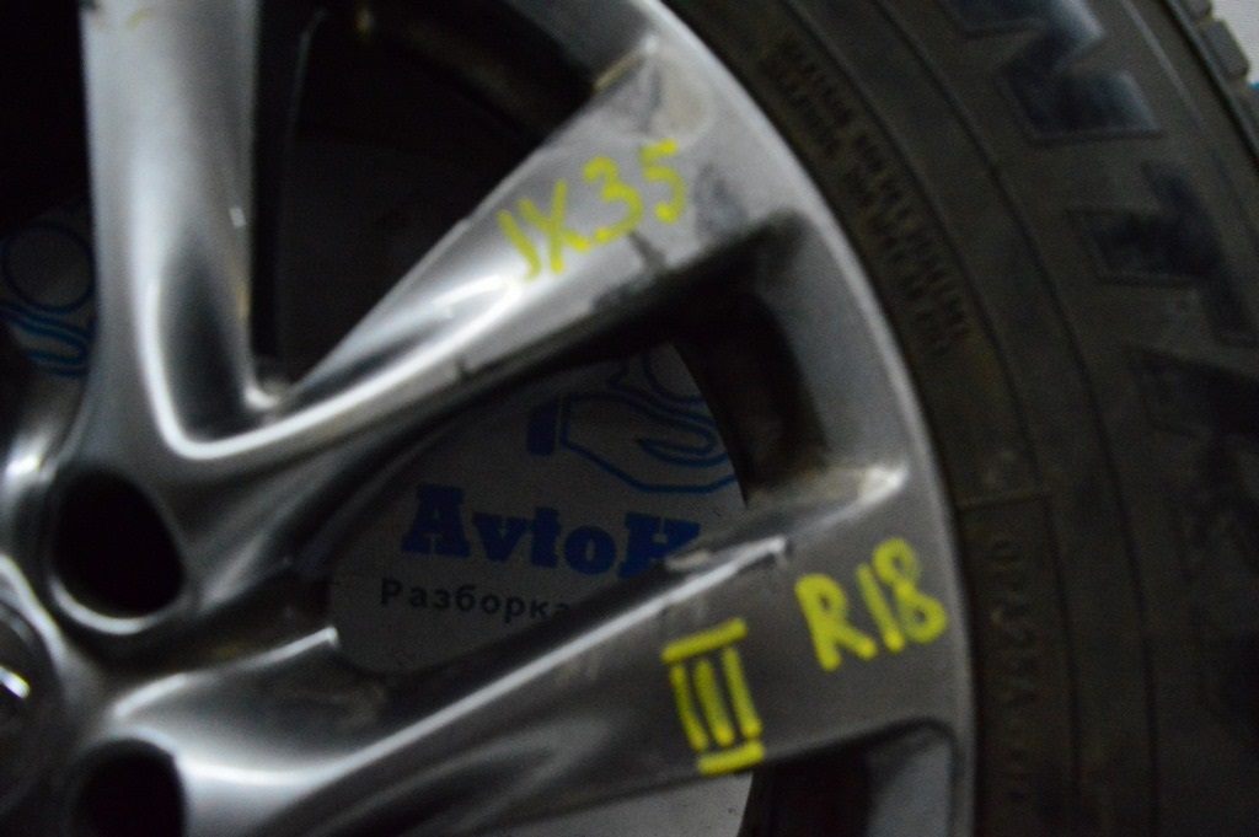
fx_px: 943
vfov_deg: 47.9
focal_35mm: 27
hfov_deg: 67.4
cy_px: 418
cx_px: 630
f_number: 3.5
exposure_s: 1/1000
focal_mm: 18
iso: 6400
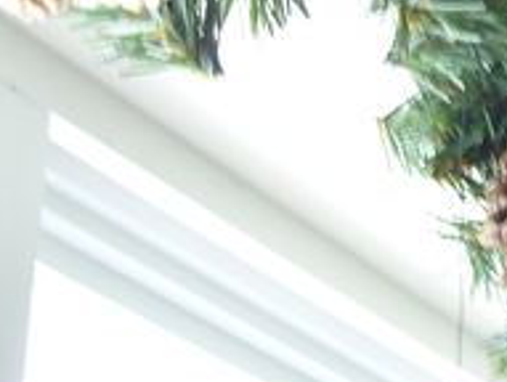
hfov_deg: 16.3
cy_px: -88
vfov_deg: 12.4
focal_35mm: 117
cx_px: 547
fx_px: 1717
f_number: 2.8
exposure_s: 1/15
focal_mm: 7.8
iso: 200
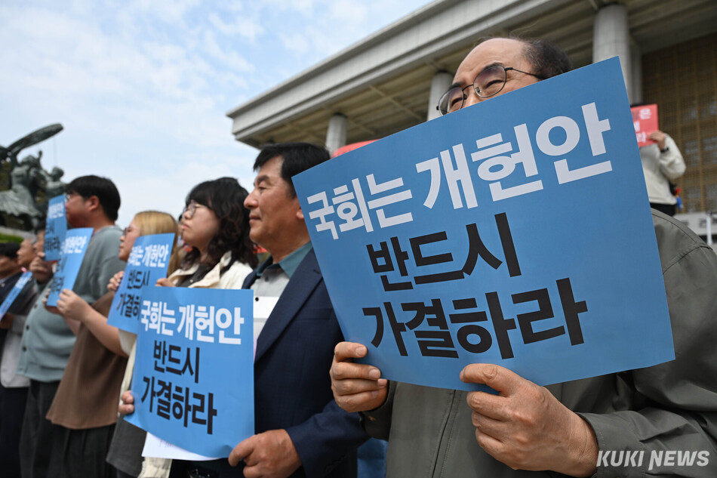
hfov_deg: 73.8
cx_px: 358
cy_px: 239
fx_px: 478
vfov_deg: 53.1
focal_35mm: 24
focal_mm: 24
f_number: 6.3
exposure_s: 1/1000
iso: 200
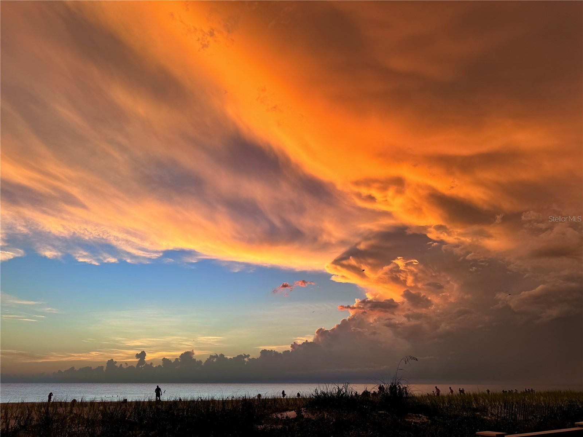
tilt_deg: +21.3
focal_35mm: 24
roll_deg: -0.7
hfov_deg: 71.6
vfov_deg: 56.8
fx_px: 404
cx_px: 292
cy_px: 218
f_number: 1.78
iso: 80
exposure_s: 1/1026
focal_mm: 6.76
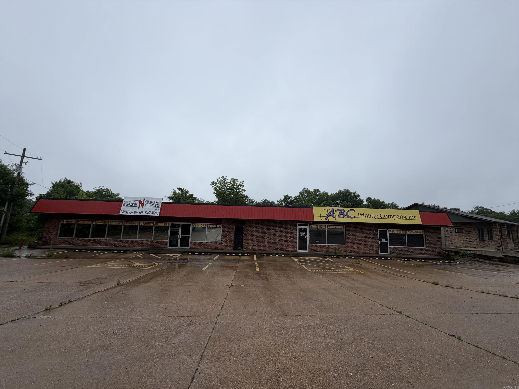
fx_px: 210
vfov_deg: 85.7
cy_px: 194
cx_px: 260
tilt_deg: +8.5
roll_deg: -2.0
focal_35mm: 14
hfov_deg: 102.1
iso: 32
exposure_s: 1/770
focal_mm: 2.22
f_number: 2.2
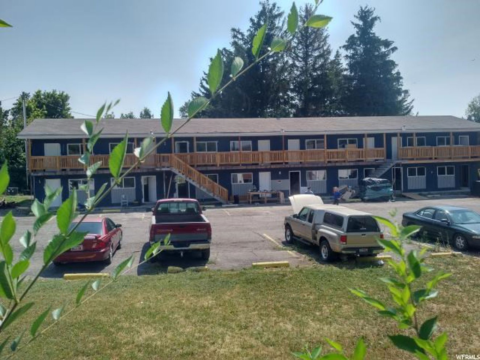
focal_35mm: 27
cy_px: 180
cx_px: 240
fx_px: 374
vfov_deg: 51.4
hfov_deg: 65.3
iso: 50
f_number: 2.2
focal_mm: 4.75
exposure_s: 1/4676
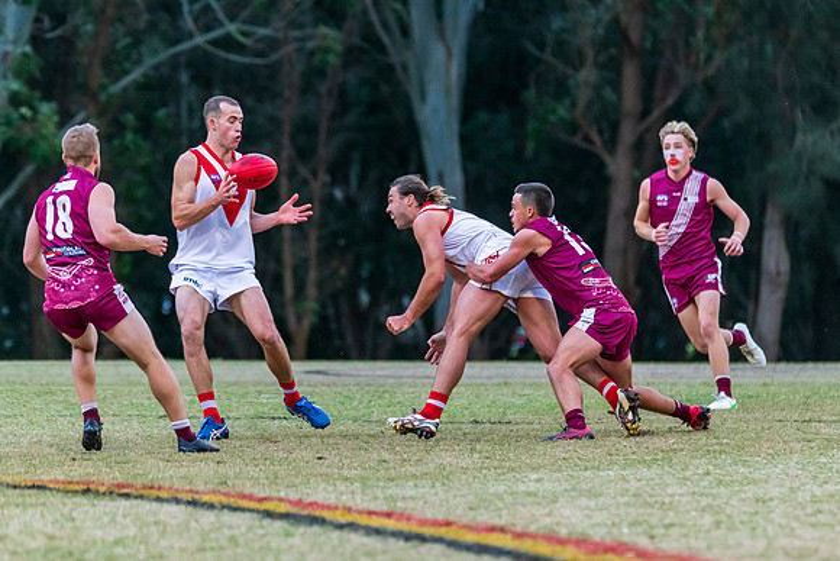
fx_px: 8490
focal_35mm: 364
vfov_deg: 3.8
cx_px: 455
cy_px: 305
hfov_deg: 5.7
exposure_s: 1/1000
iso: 3200
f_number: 5.6
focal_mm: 320
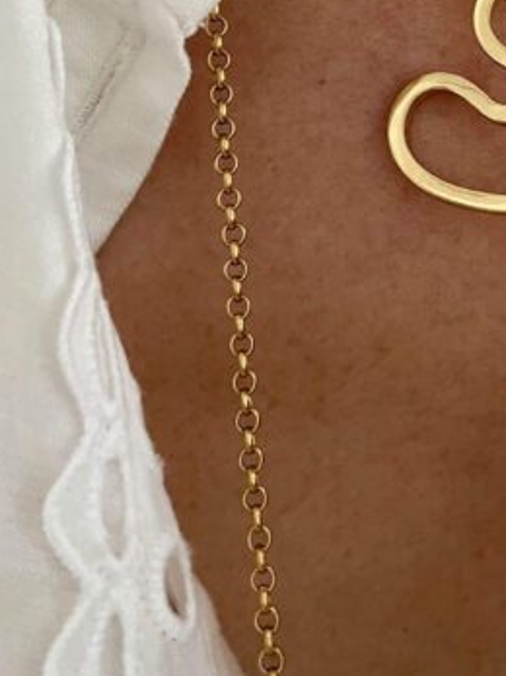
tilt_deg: -6.6
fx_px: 1170
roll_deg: -14.6
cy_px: 49
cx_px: 356
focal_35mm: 60
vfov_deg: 30.6
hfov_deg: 24.2
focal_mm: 4.2
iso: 200
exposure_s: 1/50
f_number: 1.6
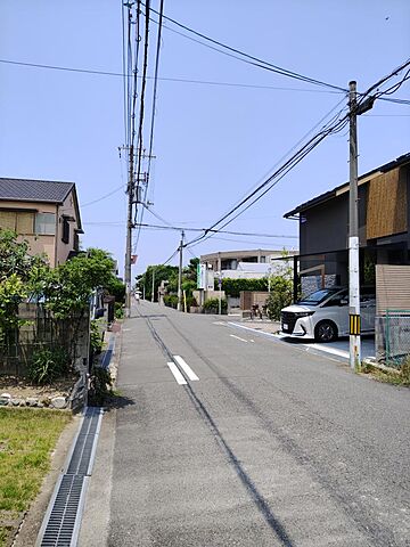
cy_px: 274
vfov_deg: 73.9
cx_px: 205
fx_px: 363
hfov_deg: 58.9
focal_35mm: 23
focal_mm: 5.56
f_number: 1.88
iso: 50
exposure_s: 1/1697
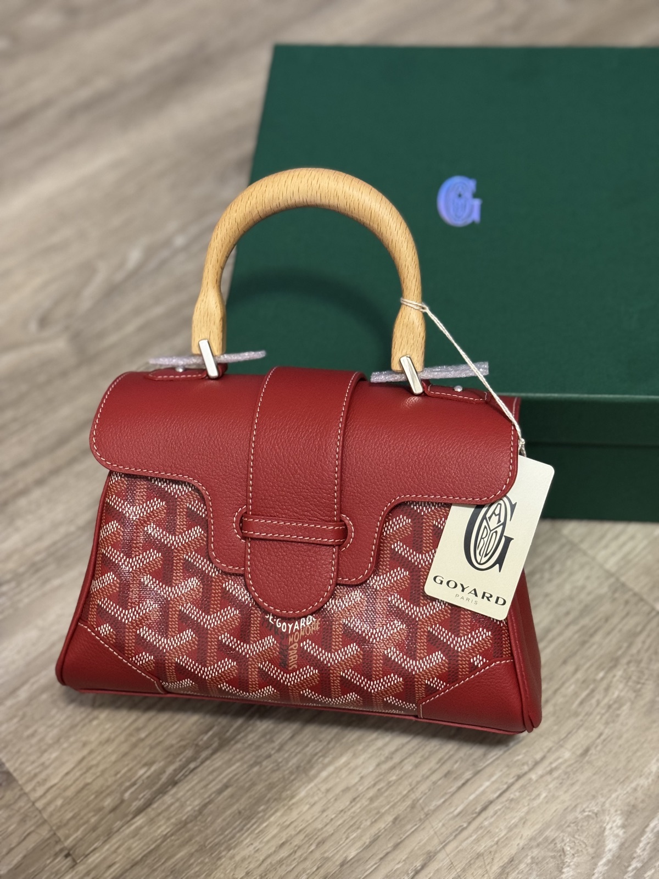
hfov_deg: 30.3
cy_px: 440
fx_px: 1218
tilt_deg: -50.6
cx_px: 330
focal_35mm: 48
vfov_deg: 39.7
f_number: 1.78
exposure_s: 1/33
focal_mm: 6.76
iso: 500
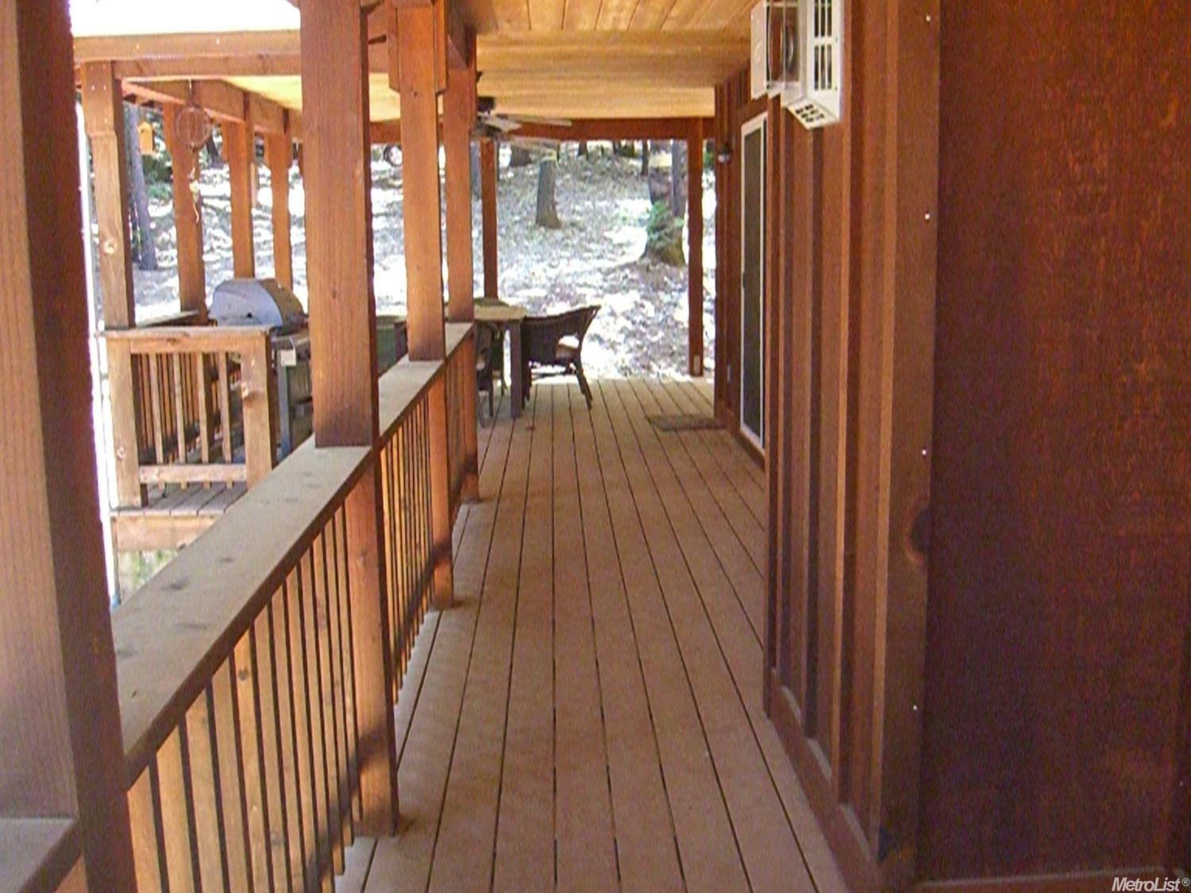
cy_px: 446
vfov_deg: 37.7
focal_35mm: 38
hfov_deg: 49.0
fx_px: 1307
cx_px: 596
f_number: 2.8
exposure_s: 1/250
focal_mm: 7.9
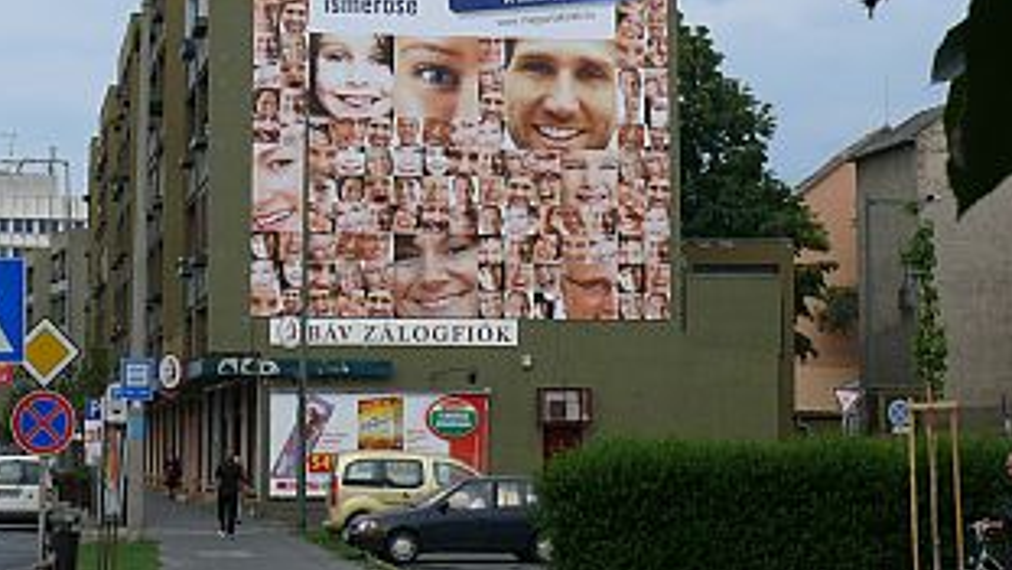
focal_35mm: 109
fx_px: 2925
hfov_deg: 19.6
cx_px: 452
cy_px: 52
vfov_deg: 11.1
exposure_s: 1/400
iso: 100
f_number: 5.6
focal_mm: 10.9
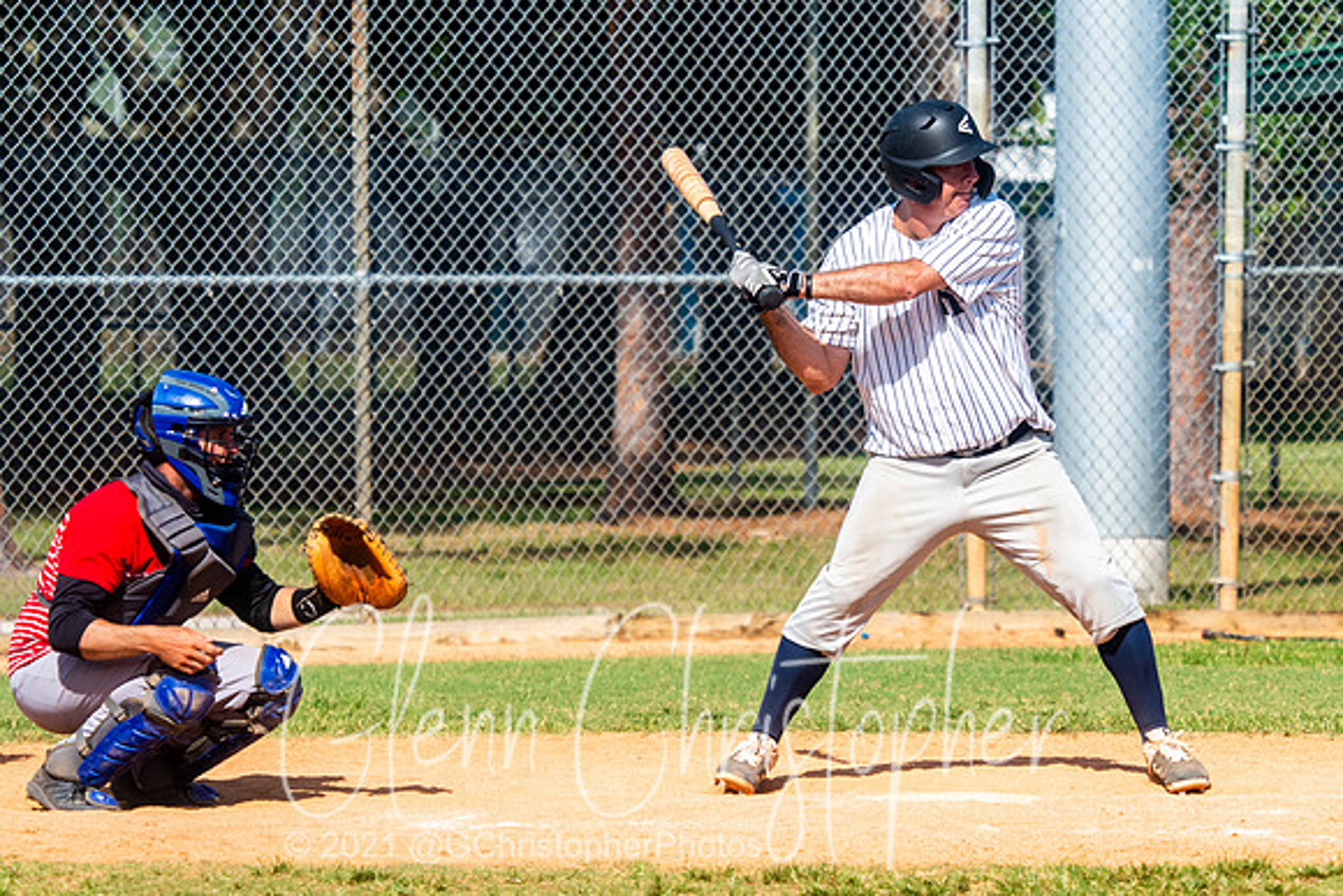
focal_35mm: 327
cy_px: 334
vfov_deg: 4.2
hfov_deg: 6.3
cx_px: 796
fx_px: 12197
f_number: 4
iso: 200
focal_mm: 130
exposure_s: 1/2000
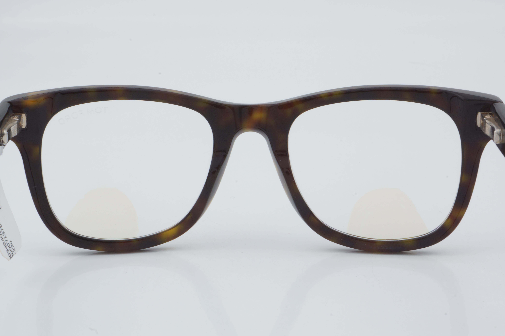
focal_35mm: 82
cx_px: 252
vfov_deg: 16.6
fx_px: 1157
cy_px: 168
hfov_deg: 24.6
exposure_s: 1/3
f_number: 32
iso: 100
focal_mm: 55
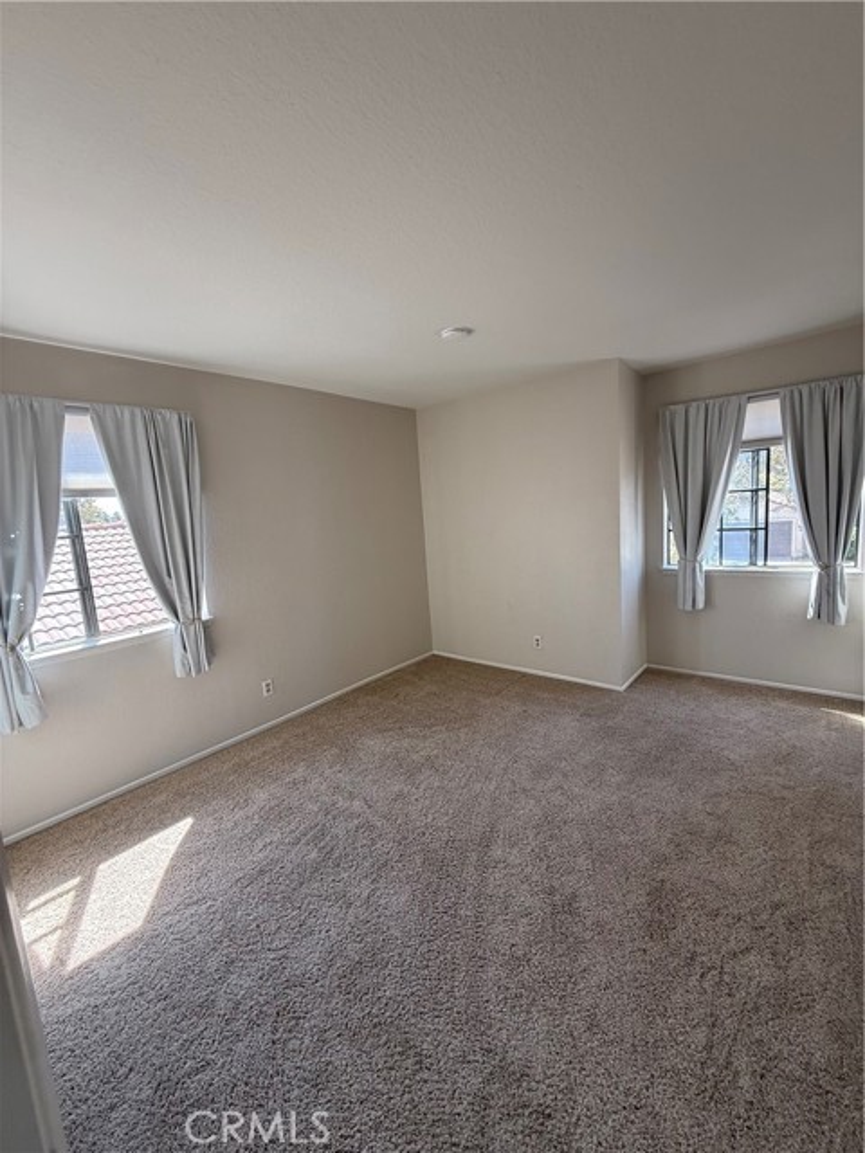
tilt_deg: -7.2
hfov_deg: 85.7
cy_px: 576
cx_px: 432
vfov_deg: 102.1
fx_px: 466
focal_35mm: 14
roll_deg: +3.6
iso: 80
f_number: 2.2
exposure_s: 1/99
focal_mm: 2.22
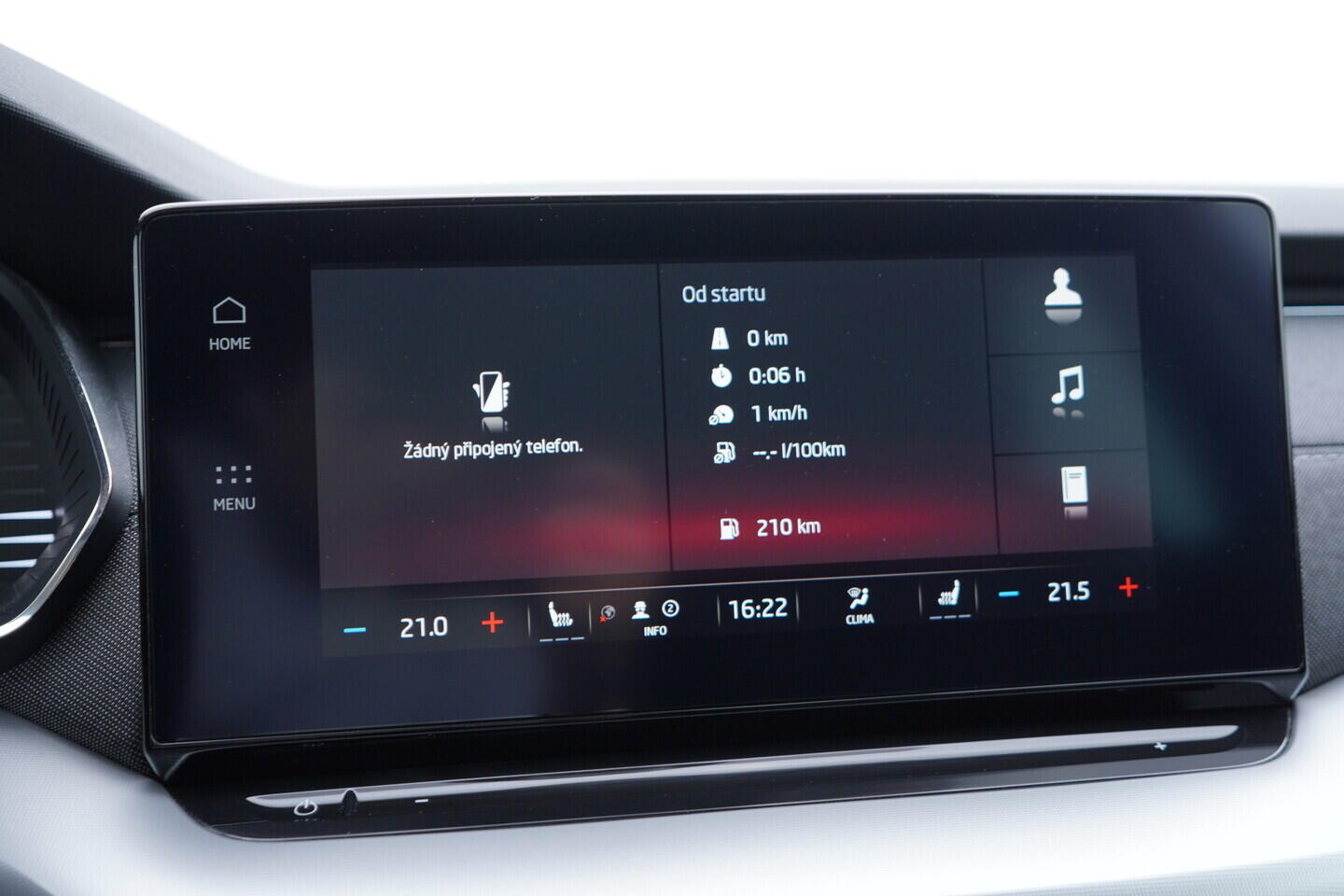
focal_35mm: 36
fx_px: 1344
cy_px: 448
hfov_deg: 53.1
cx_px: 672
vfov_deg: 36.9
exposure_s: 1/40
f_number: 2.8
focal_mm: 24
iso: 250
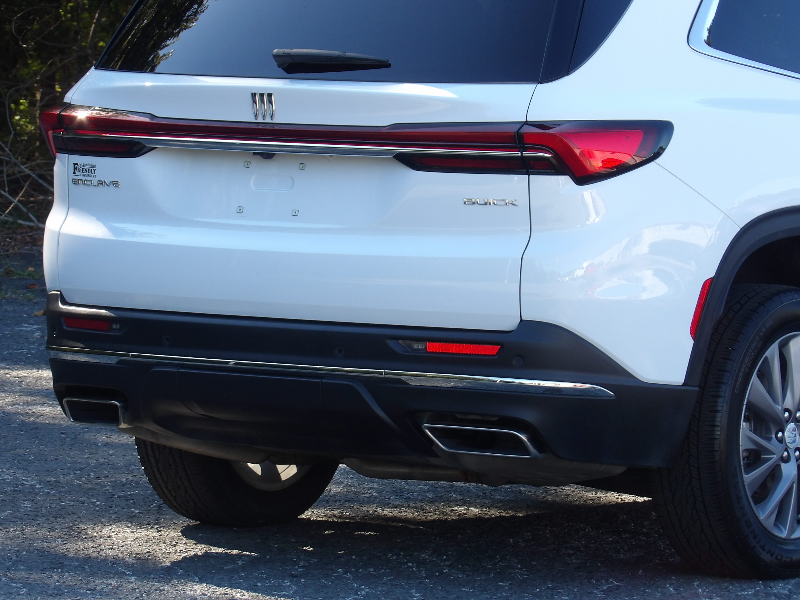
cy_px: 300
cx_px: 400
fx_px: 5131
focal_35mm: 222
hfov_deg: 8.9
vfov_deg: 6.7
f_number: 4.5
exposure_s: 1/100
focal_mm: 39.8
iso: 100
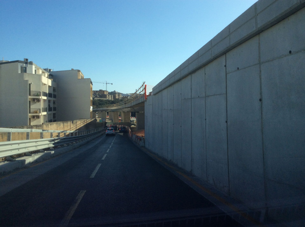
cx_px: 152
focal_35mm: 32
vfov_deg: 44.1
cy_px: 114
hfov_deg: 56.9
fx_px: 282
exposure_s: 1/1431
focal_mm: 3.3
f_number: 2.4
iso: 32
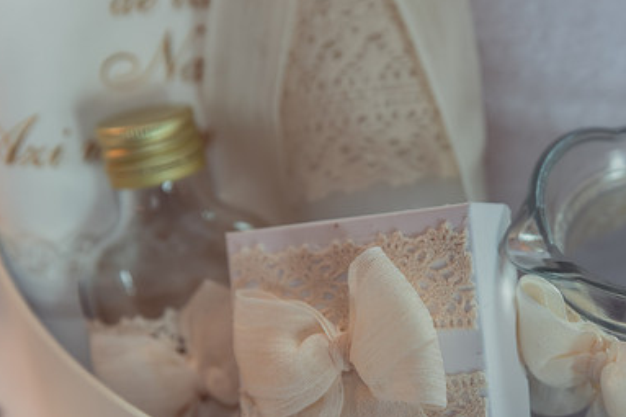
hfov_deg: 19.2
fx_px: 1842
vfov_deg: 12.9
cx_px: 436
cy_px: 271
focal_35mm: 106
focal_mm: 70
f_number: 3.5
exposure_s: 1/125
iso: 1600
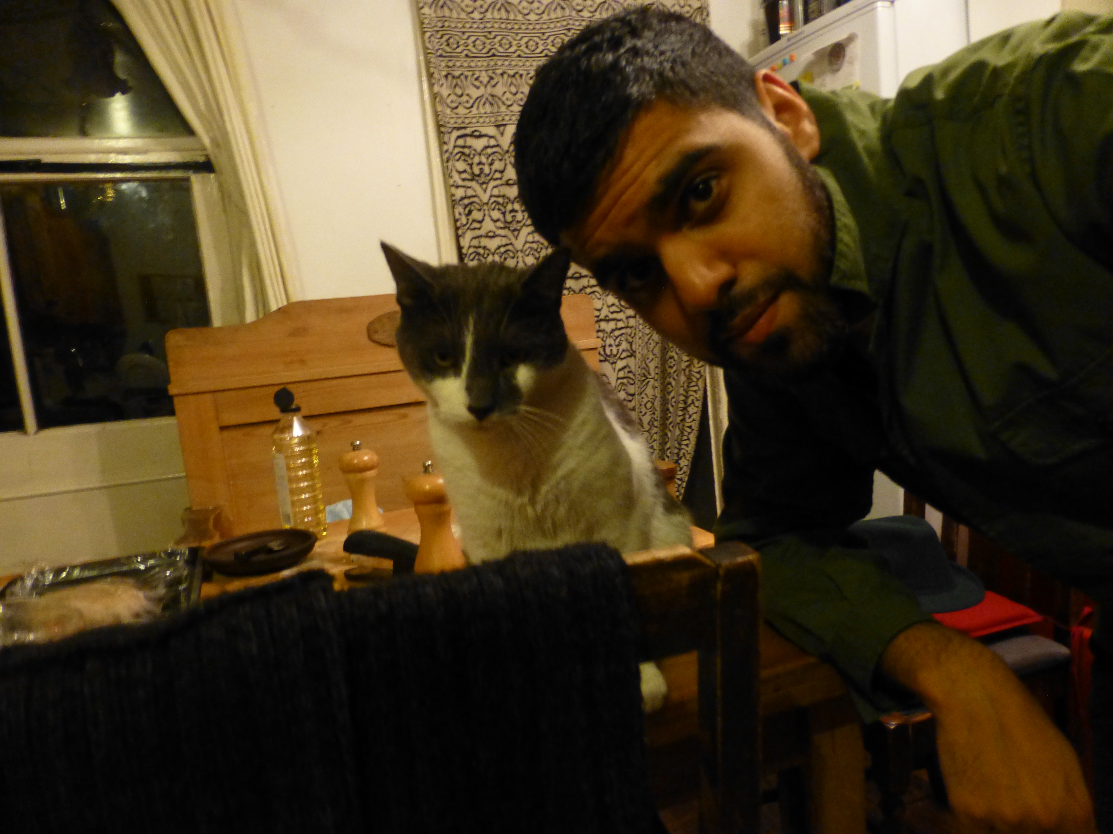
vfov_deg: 56.8
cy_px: 417
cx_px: 556
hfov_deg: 71.6
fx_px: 772
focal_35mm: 24
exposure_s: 1/10
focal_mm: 4.3
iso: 800
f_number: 3.3
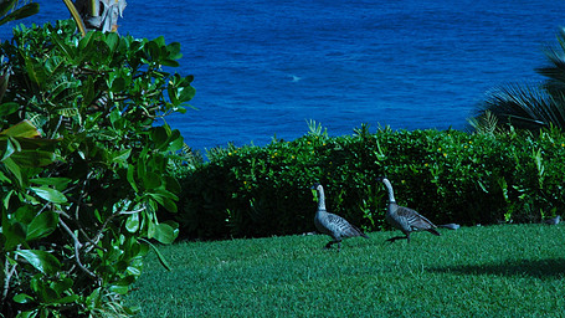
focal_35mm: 140
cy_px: 180
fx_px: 2098
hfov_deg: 15.3
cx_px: 346
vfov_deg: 8.7
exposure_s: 1/160
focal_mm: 70
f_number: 29
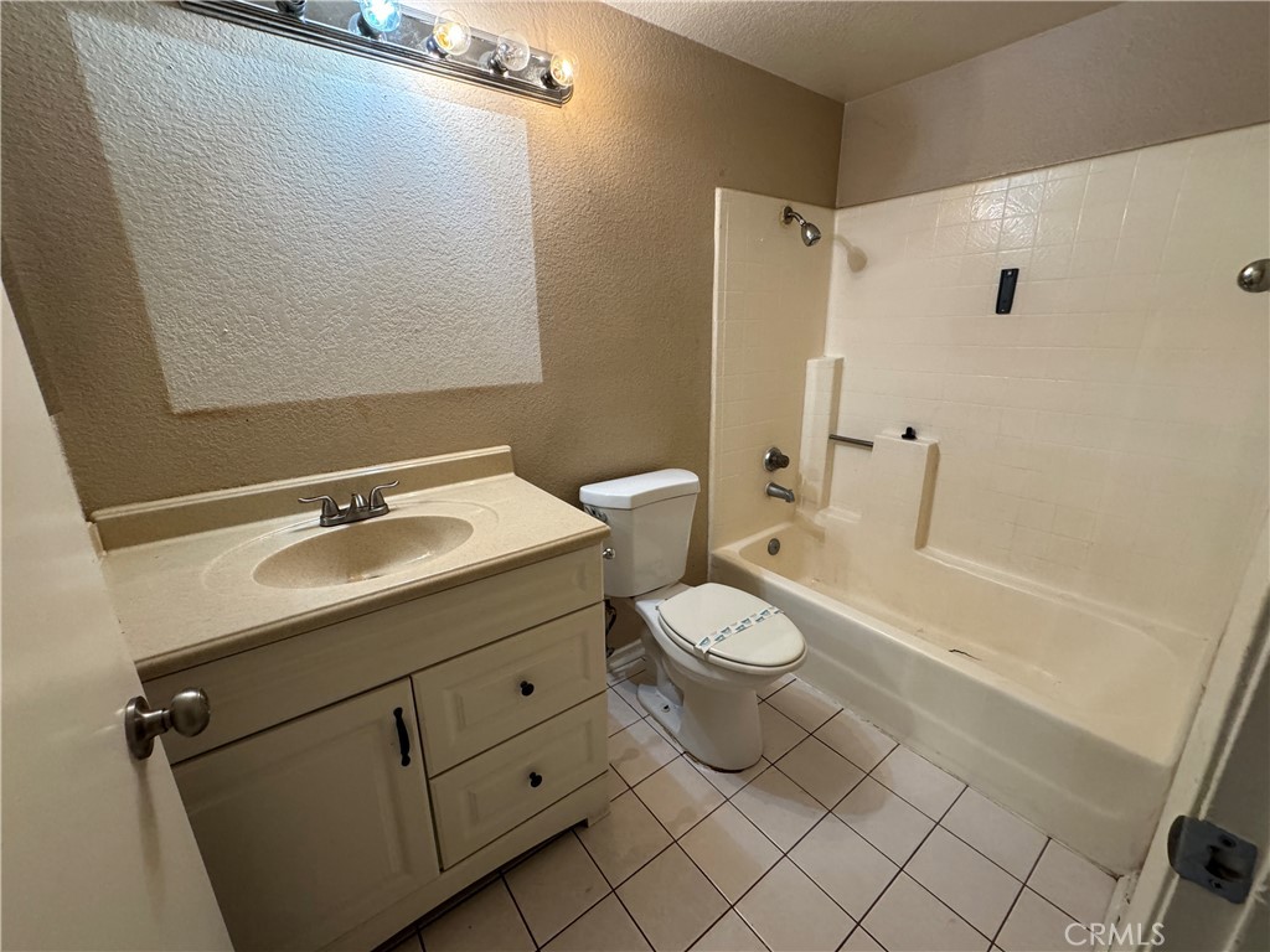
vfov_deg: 85.7
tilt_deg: -16.6
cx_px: 635
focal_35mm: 14
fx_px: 514
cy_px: 476
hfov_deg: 102.1
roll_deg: +0.7
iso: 320
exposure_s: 1/60
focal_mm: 2.22
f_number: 2.2
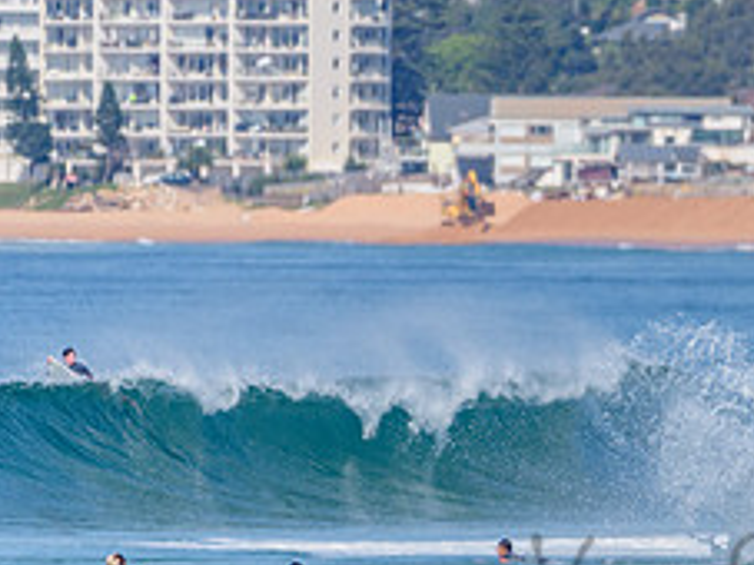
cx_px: 874
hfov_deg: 1.6
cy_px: 557
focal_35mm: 1229
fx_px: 26756
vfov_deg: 1.2
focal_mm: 500
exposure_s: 1/2000
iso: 110
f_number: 5.6
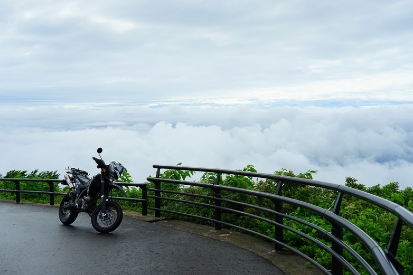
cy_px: 139
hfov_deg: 45.4
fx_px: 493
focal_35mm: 43
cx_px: 203
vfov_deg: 31.2
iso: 100
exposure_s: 1/400
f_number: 5.6
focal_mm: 42
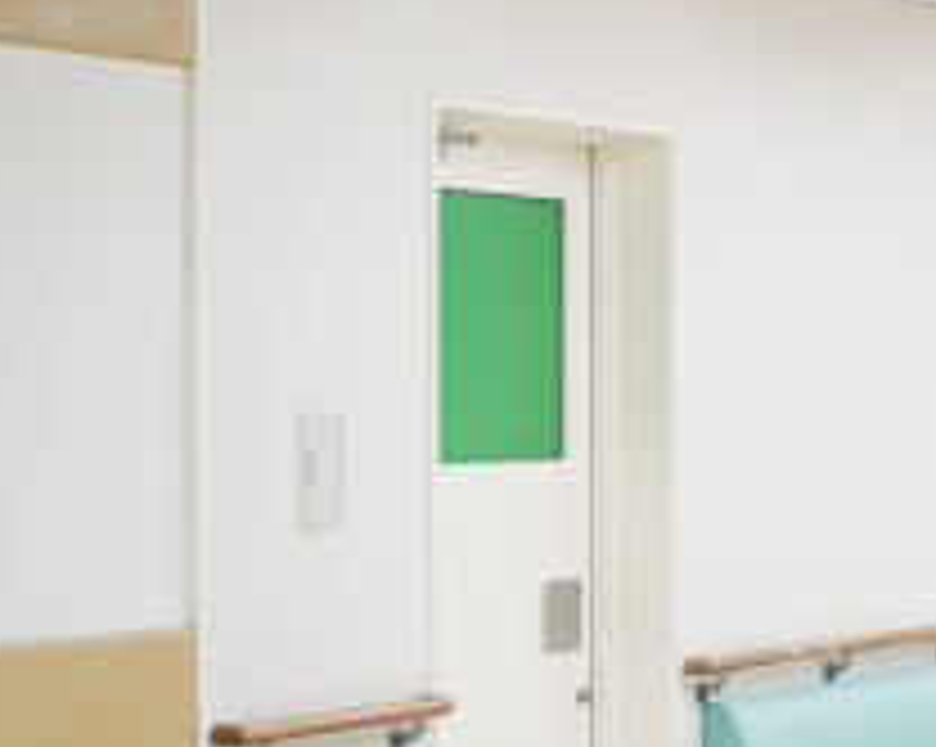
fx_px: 3127
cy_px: 446
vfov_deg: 13.6
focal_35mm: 113
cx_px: 693
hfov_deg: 16.9
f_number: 8
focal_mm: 50
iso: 1250
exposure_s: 1/60
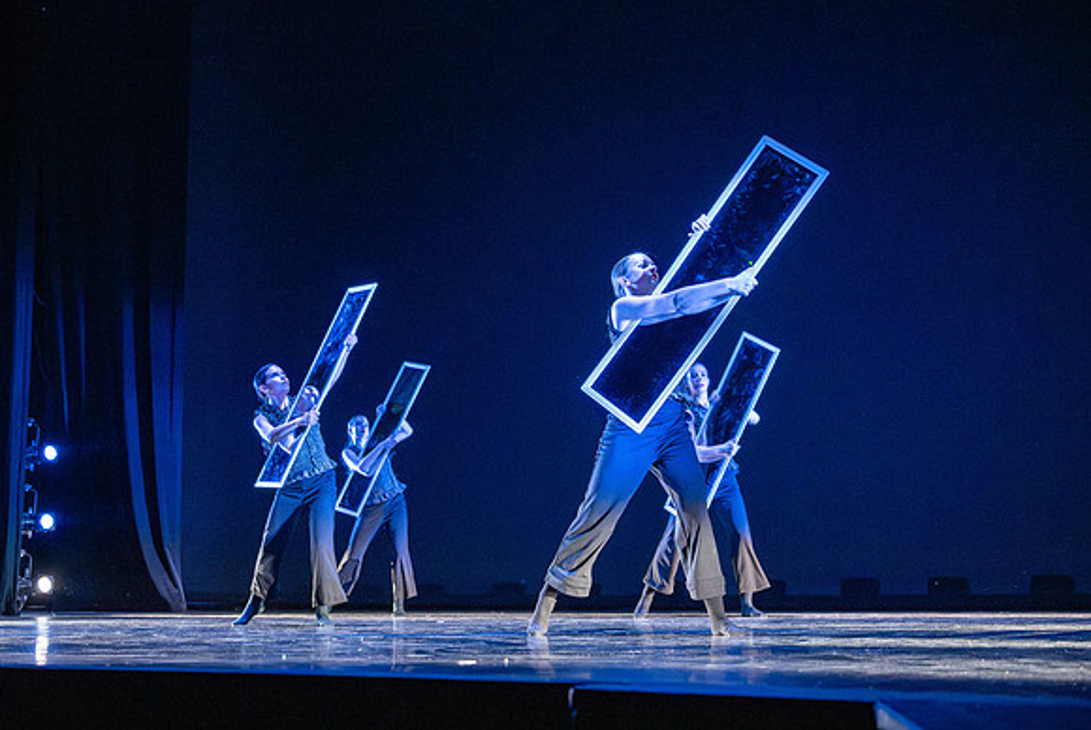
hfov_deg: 39.4
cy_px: 341
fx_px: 1523
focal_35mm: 50
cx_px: 528
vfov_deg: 26.9
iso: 4000
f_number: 2.8
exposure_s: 1/200
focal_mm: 37
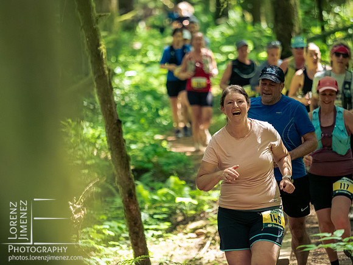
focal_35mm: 300
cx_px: 176
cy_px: 132
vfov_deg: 5.0
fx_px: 3059
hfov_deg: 6.6
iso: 5000
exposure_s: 1/800
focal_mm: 150
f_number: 2.8
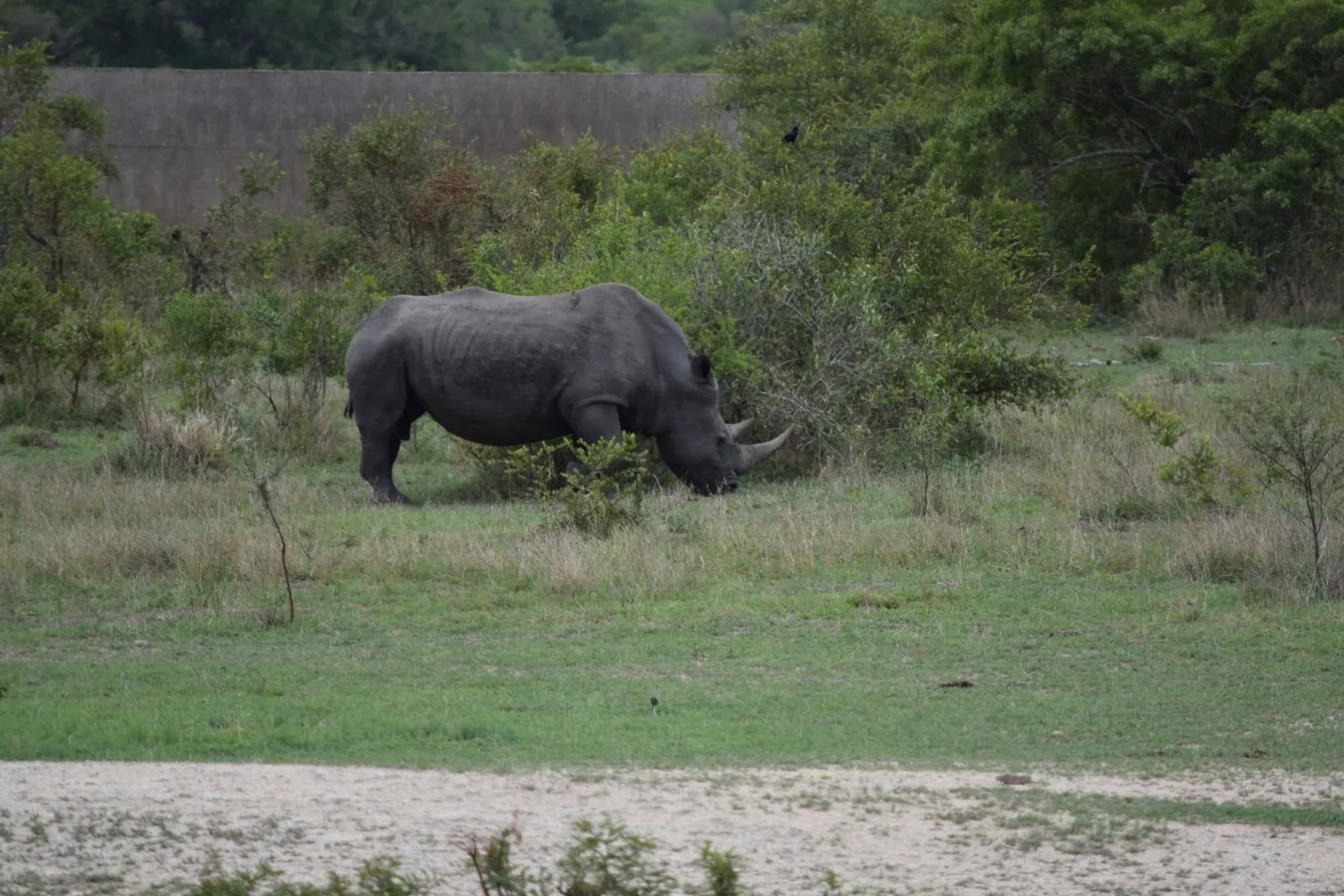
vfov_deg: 2.7
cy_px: 472
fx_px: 18817
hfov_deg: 4.1
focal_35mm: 504
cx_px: 672
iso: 400
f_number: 5.6
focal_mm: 300
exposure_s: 1/1600
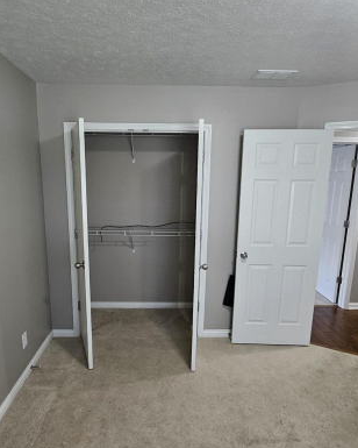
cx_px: 158
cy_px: 244
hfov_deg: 62.9
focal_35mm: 22
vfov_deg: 74.9
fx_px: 291
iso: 200
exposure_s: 1/60
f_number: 2.2
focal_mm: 1.7
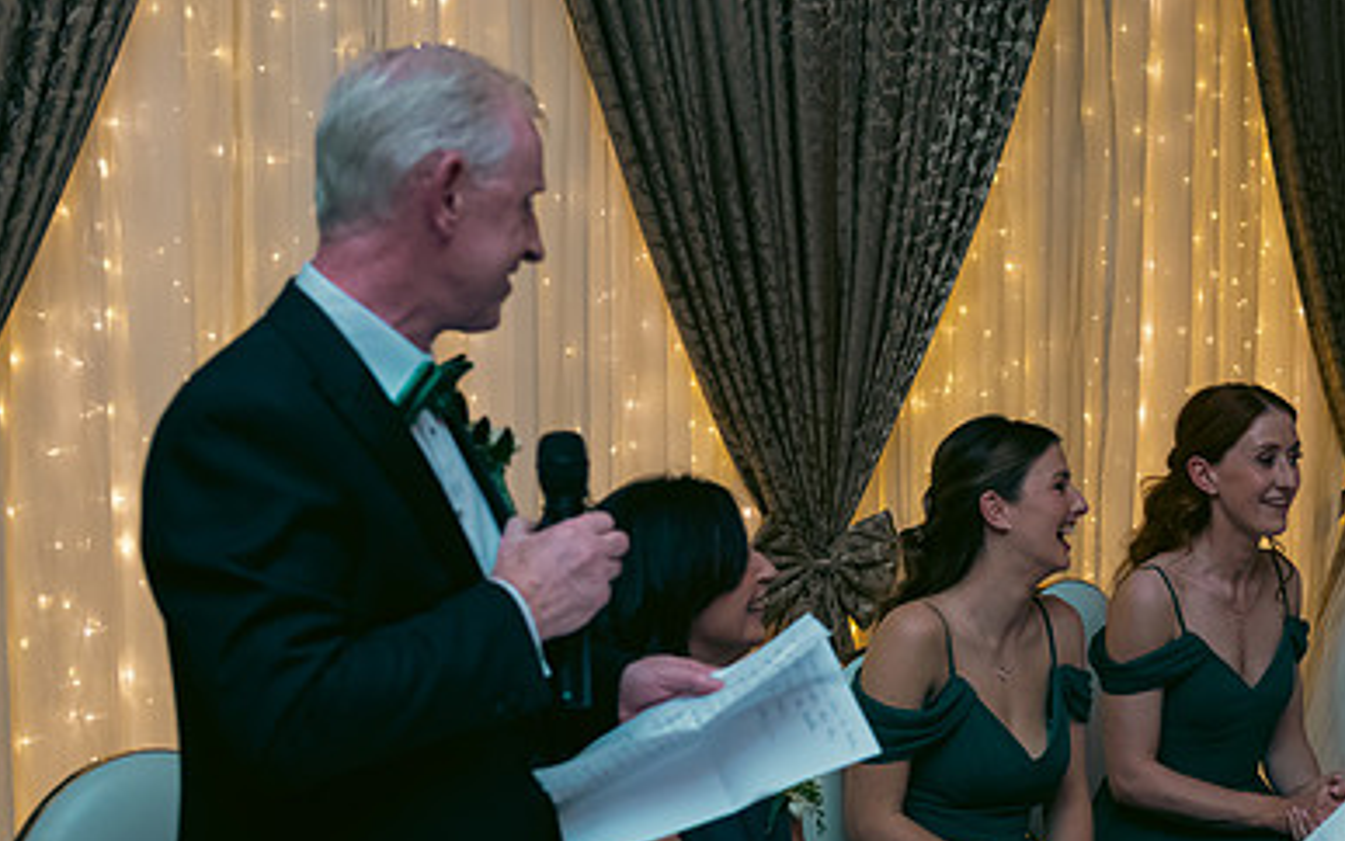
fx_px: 2126
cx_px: 949
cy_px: 447
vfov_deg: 22.4
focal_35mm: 58
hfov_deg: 34.6
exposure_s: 1/160
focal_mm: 38
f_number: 3.5
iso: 800
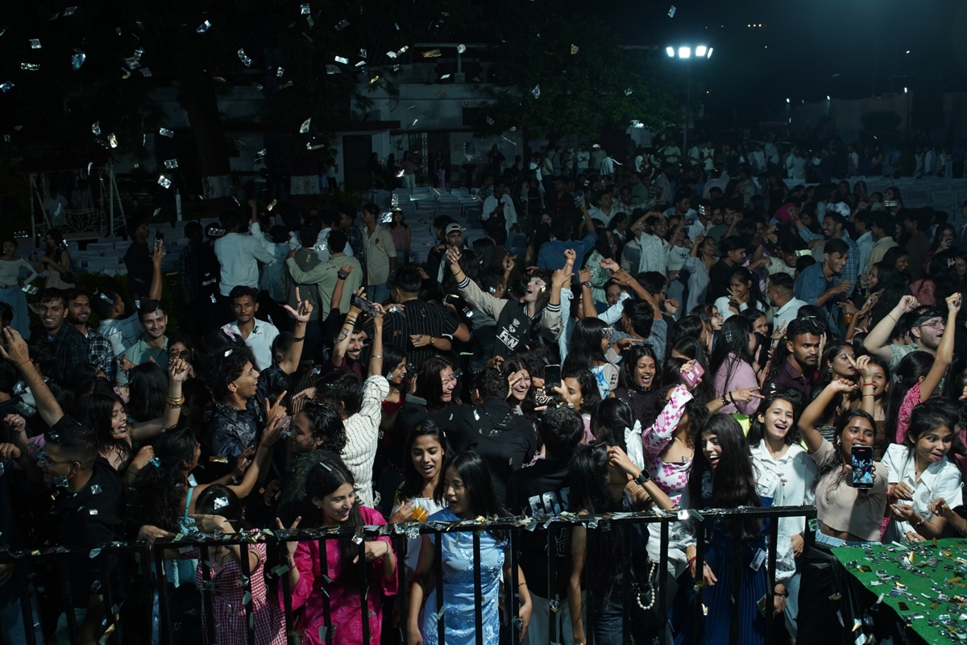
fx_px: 940
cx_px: 484
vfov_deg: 37.9
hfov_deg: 54.4
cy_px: 322
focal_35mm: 35
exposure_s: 1/160
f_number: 6.3
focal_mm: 35
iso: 1000
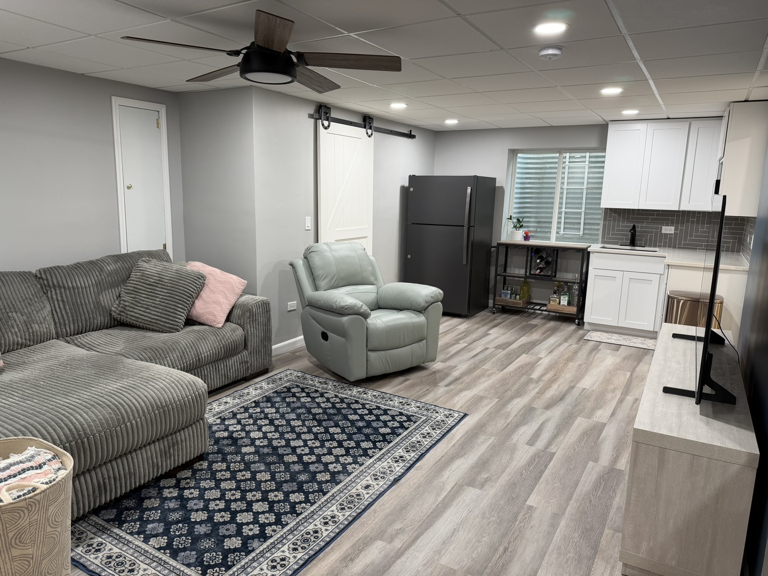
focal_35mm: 24
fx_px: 532
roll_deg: -0.9
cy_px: 288
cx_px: 384
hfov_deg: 71.6
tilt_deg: -11.0
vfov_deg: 56.8
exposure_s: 1/60
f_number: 1.78
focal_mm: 6.76
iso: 125
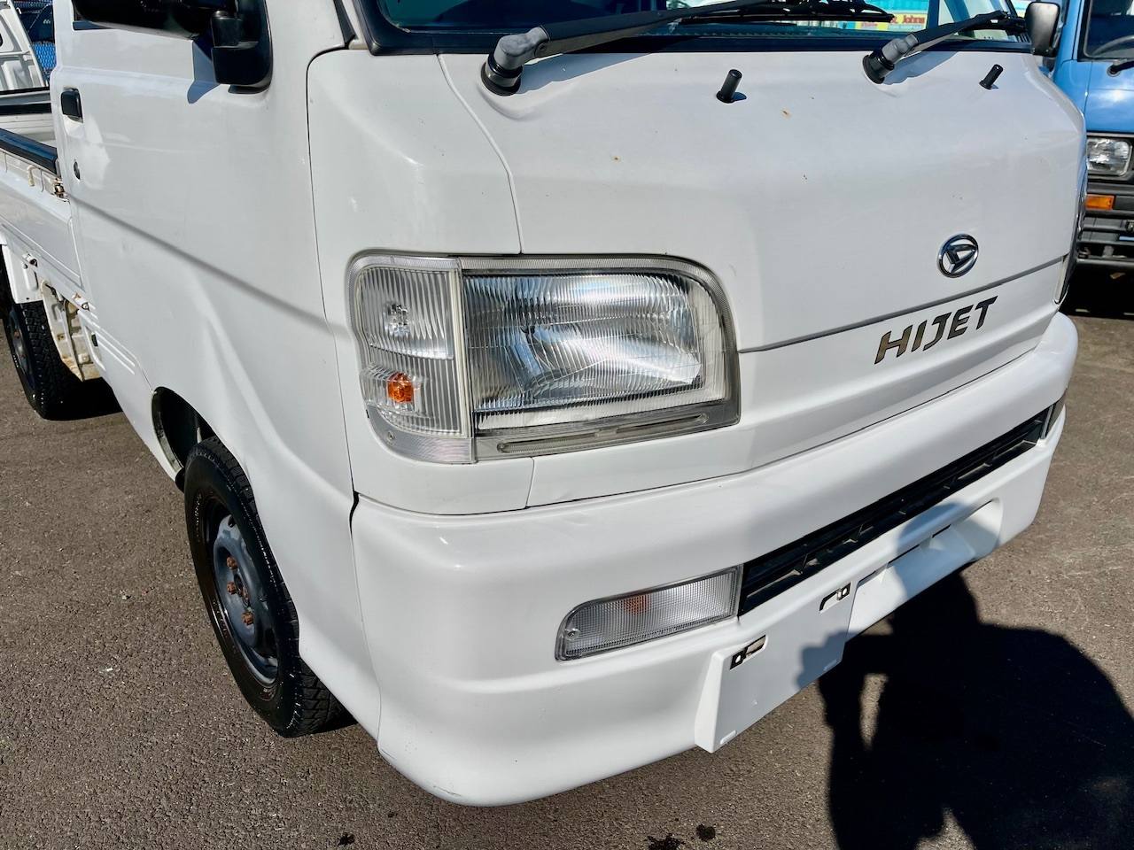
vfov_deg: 54.9
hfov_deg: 69.4
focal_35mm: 25
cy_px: 425
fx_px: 819
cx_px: 567
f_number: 1.6
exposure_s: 1/10989
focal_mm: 5.1
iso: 32
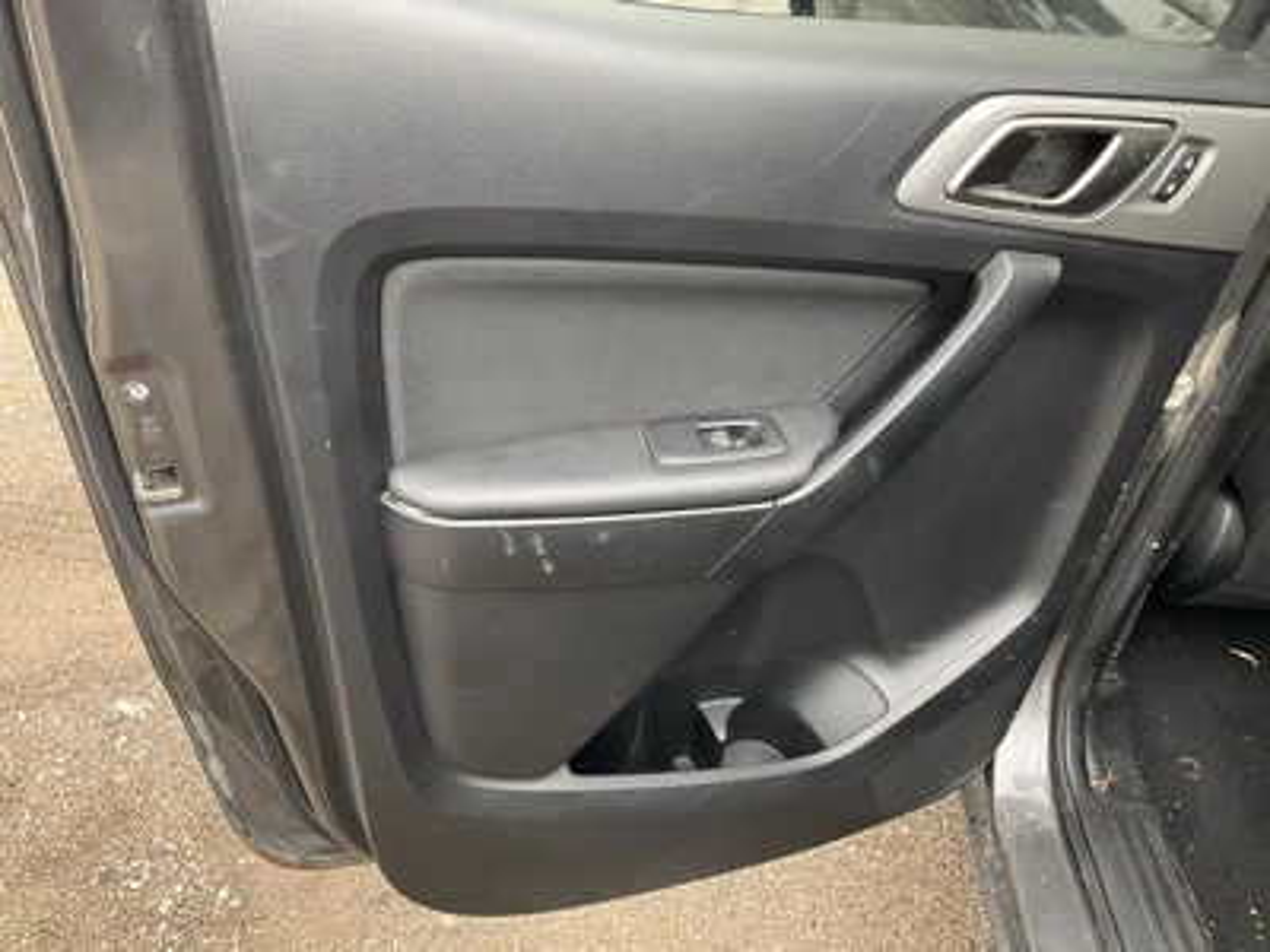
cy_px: 476
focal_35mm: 29
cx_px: 635
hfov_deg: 61.7
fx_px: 1064
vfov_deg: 48.2
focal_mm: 3
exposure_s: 1/107
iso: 64
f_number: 1.8
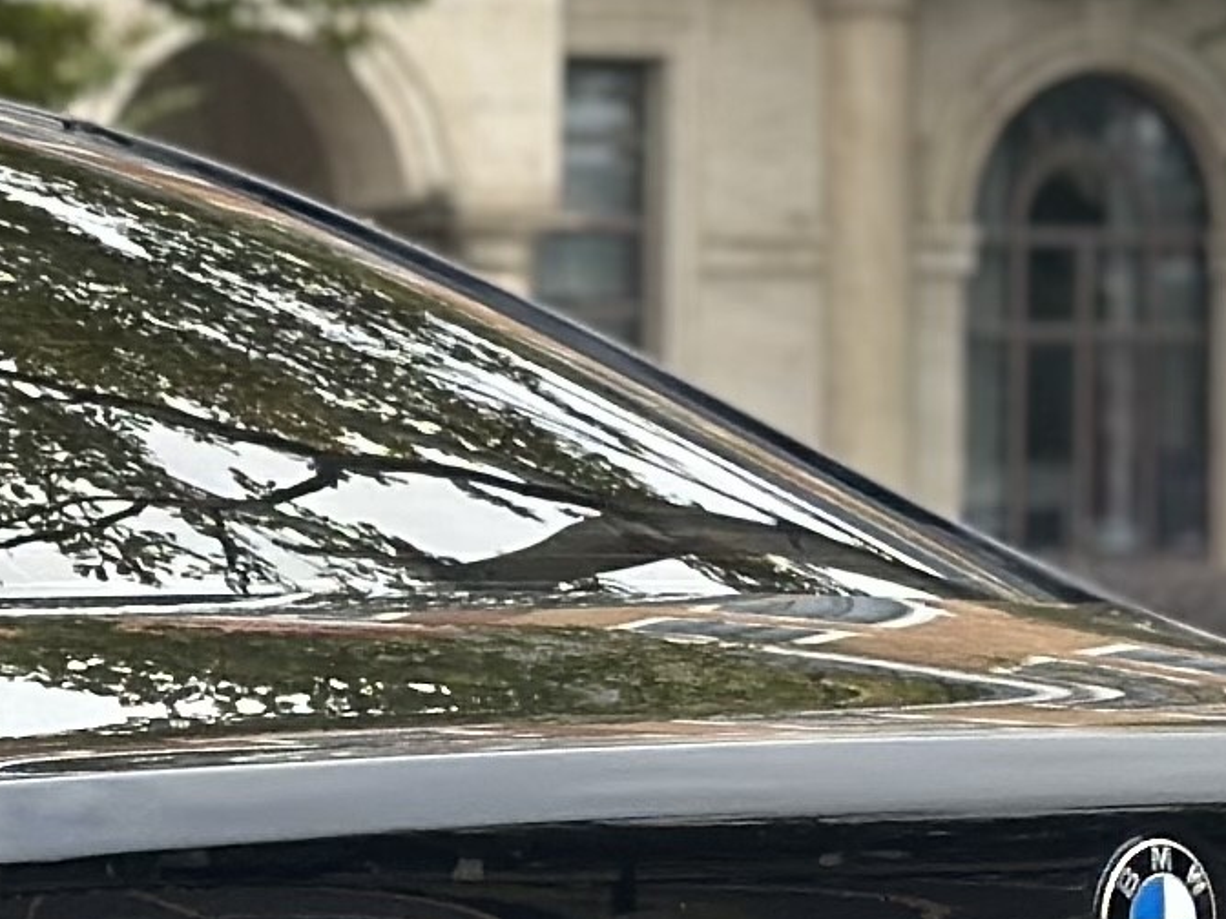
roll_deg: +0.0
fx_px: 10200
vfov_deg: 5.2
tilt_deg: -1.1
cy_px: 755
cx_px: -1297
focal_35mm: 288
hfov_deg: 6.6
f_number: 1.78
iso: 80
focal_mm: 6.86
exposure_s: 1/745
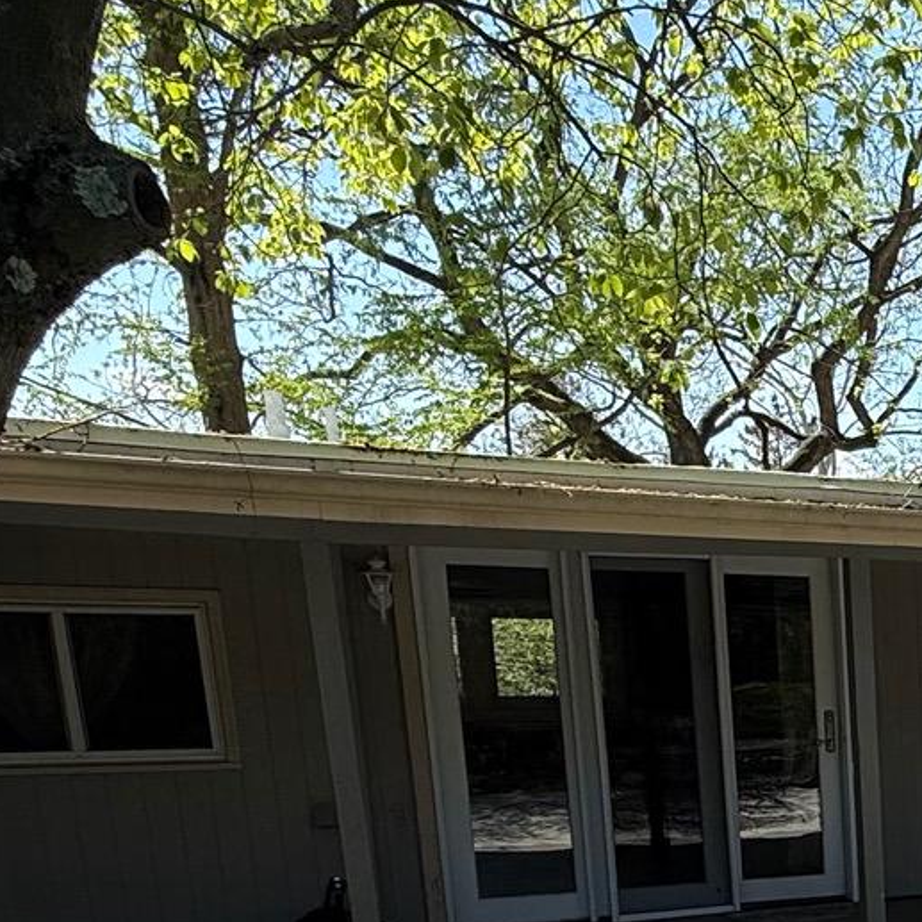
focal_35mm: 49
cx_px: 1188
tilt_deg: -12.2
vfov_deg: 31.2
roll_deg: -0.3
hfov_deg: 28.6
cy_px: 988
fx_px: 1477
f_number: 2.2
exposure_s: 1/1033
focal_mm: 2.22
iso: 50
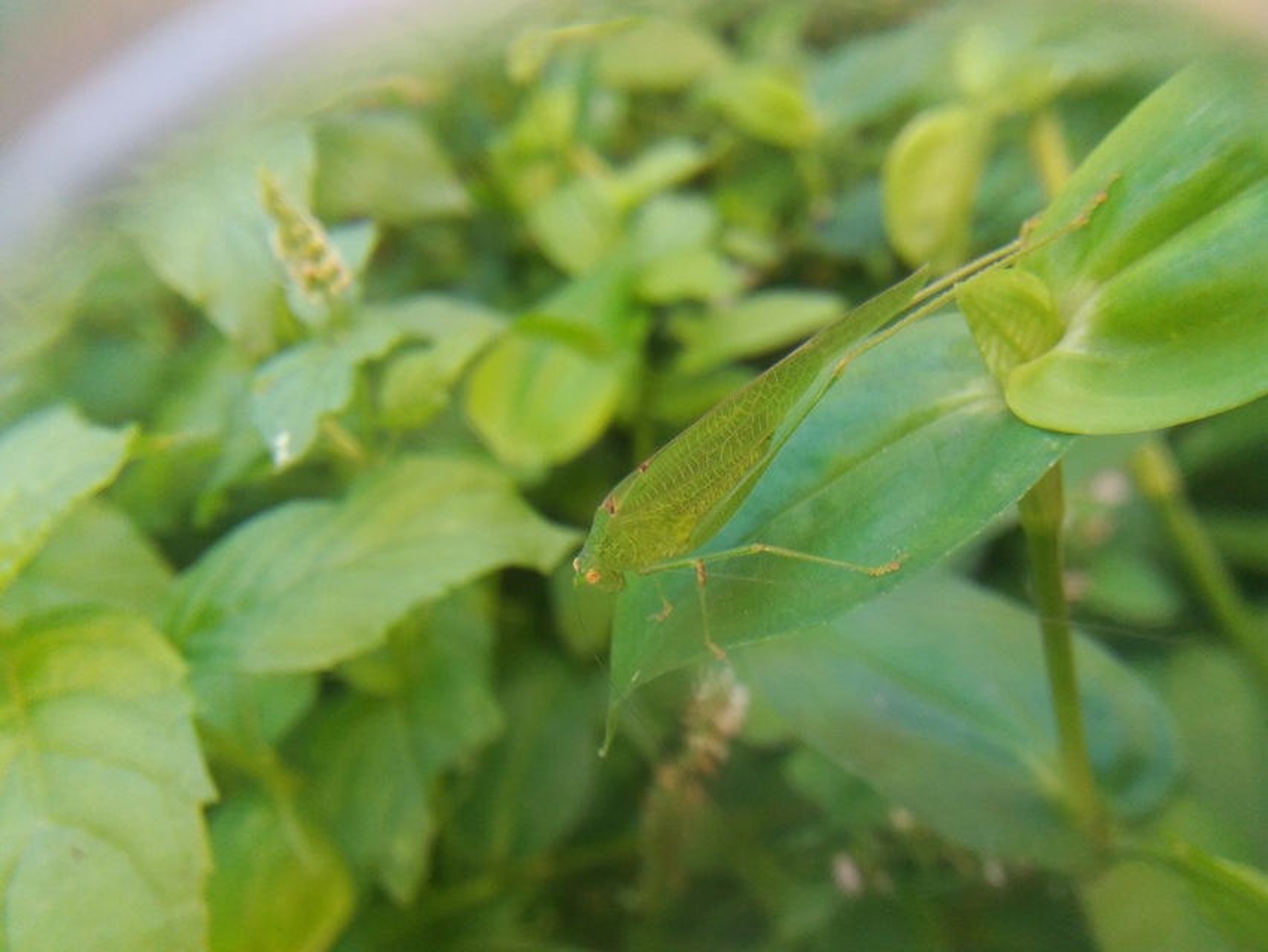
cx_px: 634
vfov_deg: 49.8
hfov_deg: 63.4
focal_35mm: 28
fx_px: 1026
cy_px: 476
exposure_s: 1/120
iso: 125
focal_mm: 3.7
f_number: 1.9
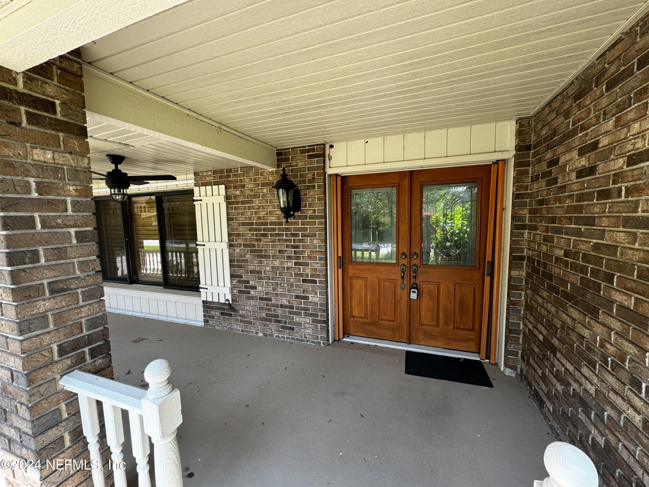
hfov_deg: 102.1
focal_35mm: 14
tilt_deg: -3.6
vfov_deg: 85.7
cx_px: 324
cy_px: 244
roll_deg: +0.9
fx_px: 262
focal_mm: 2.22
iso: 40
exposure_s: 1/116
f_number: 2.2
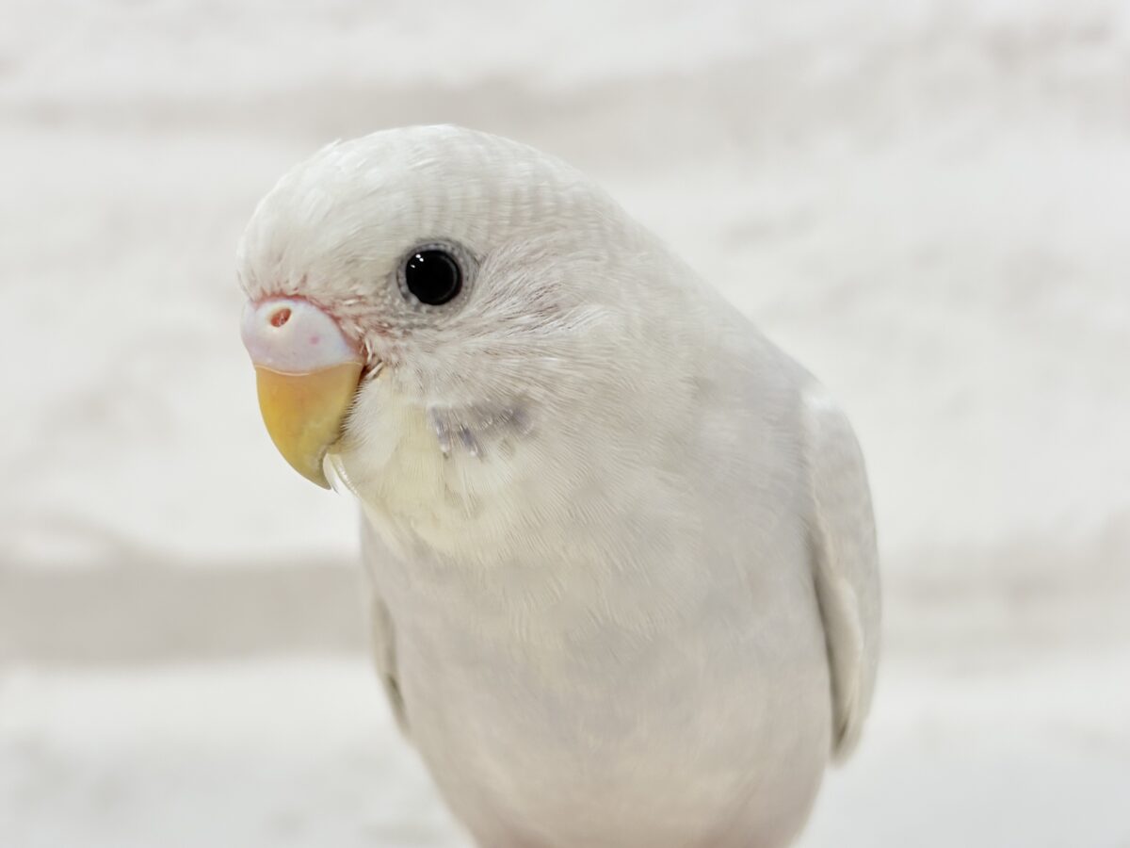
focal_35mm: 52
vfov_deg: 28.0
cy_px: 424
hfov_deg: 36.8
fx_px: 1697
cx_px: 565
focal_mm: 5.96
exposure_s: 1/50
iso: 40
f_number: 1.6
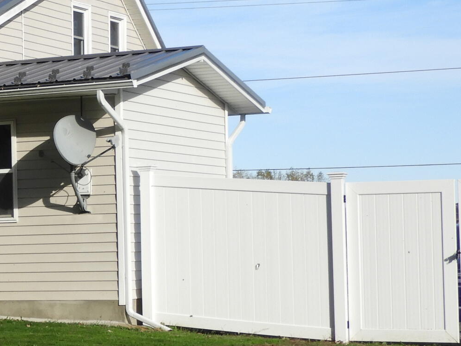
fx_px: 1611
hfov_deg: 15.5
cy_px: 188
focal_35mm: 121
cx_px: -129
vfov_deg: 12.2
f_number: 3.8
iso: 100
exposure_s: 1/800
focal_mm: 7.2
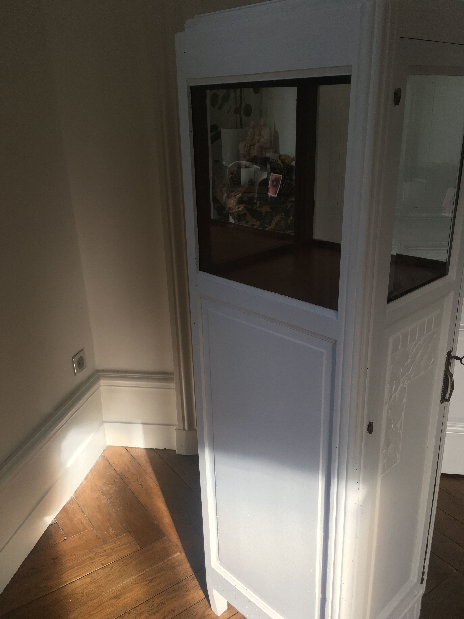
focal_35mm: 29
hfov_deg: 48.2
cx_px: 232
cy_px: 310
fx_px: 518
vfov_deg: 61.7
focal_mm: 4.15
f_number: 2.2
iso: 40
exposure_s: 1/100
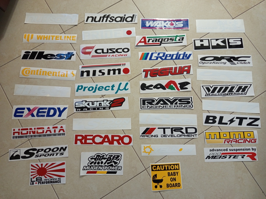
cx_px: 133
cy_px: 100
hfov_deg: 71.6
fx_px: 184
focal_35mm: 24
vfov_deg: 56.8
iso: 1392
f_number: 1.7
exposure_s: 1/25
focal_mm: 5.24
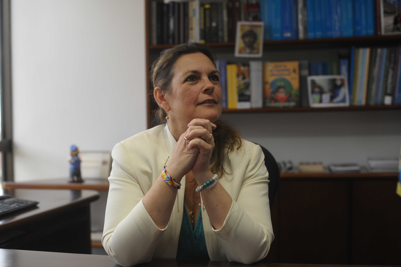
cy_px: 134
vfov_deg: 27.0
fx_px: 557
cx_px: 200
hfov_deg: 39.6
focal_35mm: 50
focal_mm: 50
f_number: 2.8
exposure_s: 1/1250
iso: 2000
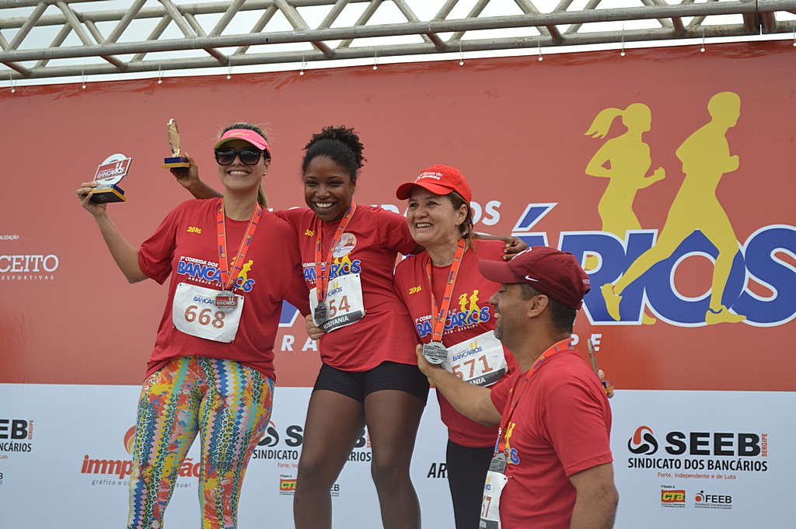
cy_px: 264
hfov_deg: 30.5
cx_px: 398
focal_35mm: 66
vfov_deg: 20.6
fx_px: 1458
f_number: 6.3
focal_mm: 44
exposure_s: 1/160
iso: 100
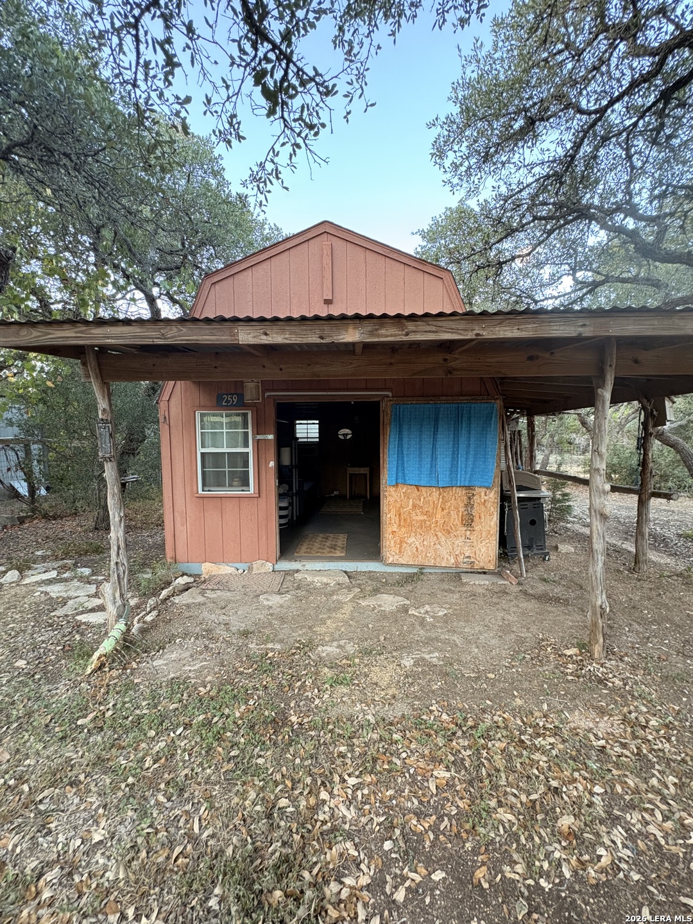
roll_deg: +2.5
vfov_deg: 102.1
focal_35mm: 14
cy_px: 462
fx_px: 374
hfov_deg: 85.7
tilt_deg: -1.0
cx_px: 346
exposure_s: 1/68
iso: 200
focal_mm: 2.22
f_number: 2.2
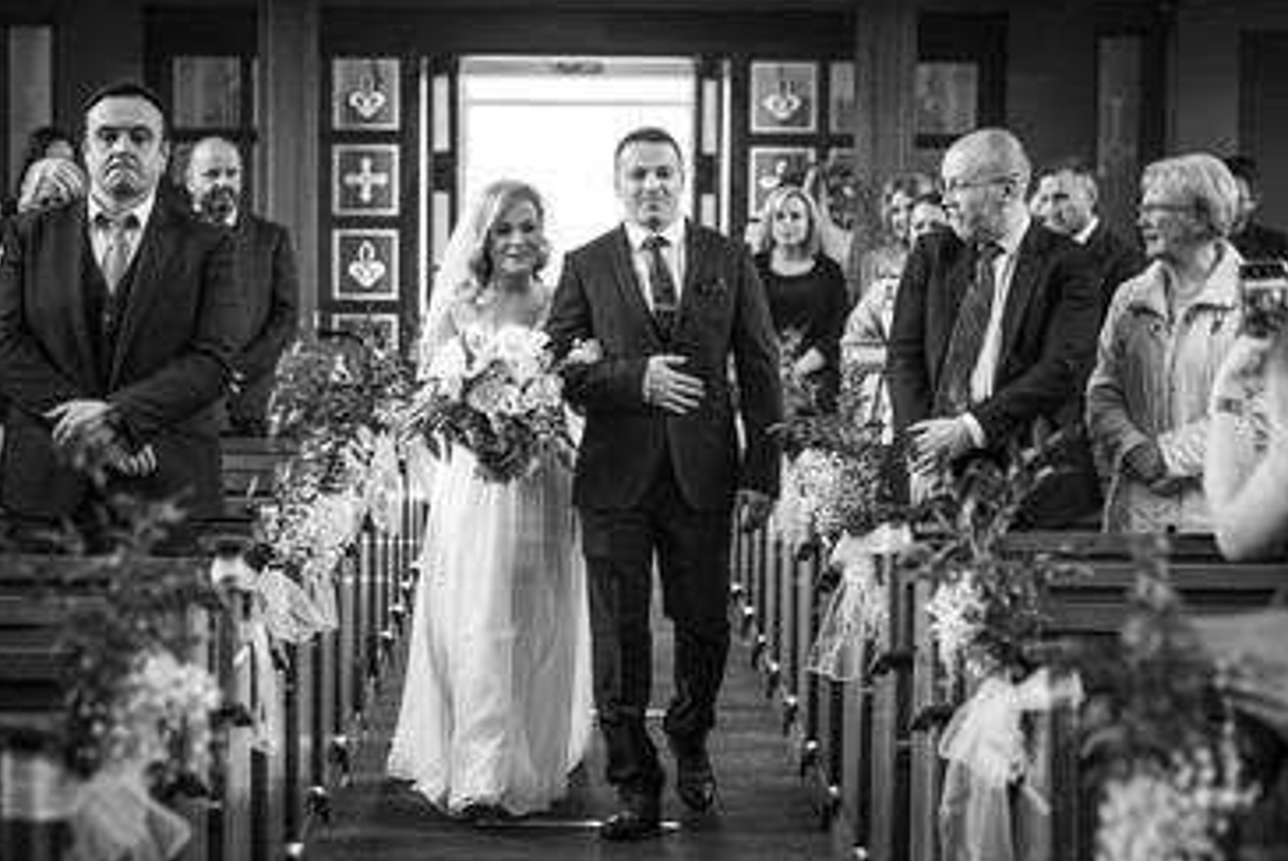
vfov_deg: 14.9
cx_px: 584
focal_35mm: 92
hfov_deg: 22.1
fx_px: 3294
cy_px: 533
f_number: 2.8
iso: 1000
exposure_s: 1/160
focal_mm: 70
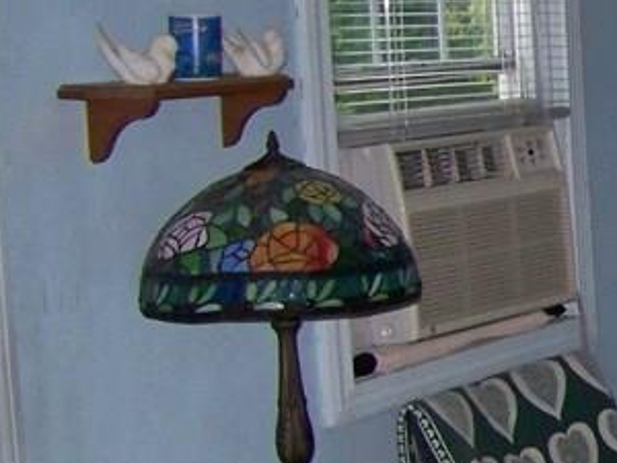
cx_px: 1014
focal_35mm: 123
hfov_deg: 14.6
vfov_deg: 12.0
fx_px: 2192
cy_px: 346
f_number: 2.8
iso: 200
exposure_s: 1/30
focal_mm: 5.85
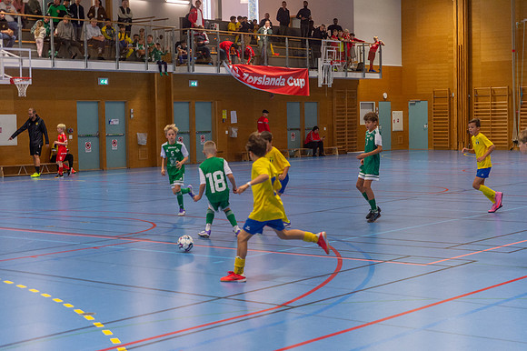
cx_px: 264
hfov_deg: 28.3
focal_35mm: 71
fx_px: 1044
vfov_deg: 19.1
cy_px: 176
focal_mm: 70
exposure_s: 1/500
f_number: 3.2
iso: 2500
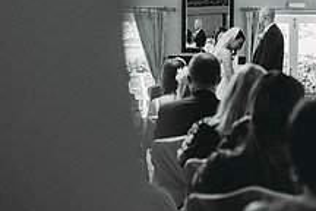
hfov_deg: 21.4
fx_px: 825
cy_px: 43
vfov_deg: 14.5
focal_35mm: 94
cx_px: 249
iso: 320
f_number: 1.6
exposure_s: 1/160
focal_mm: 35
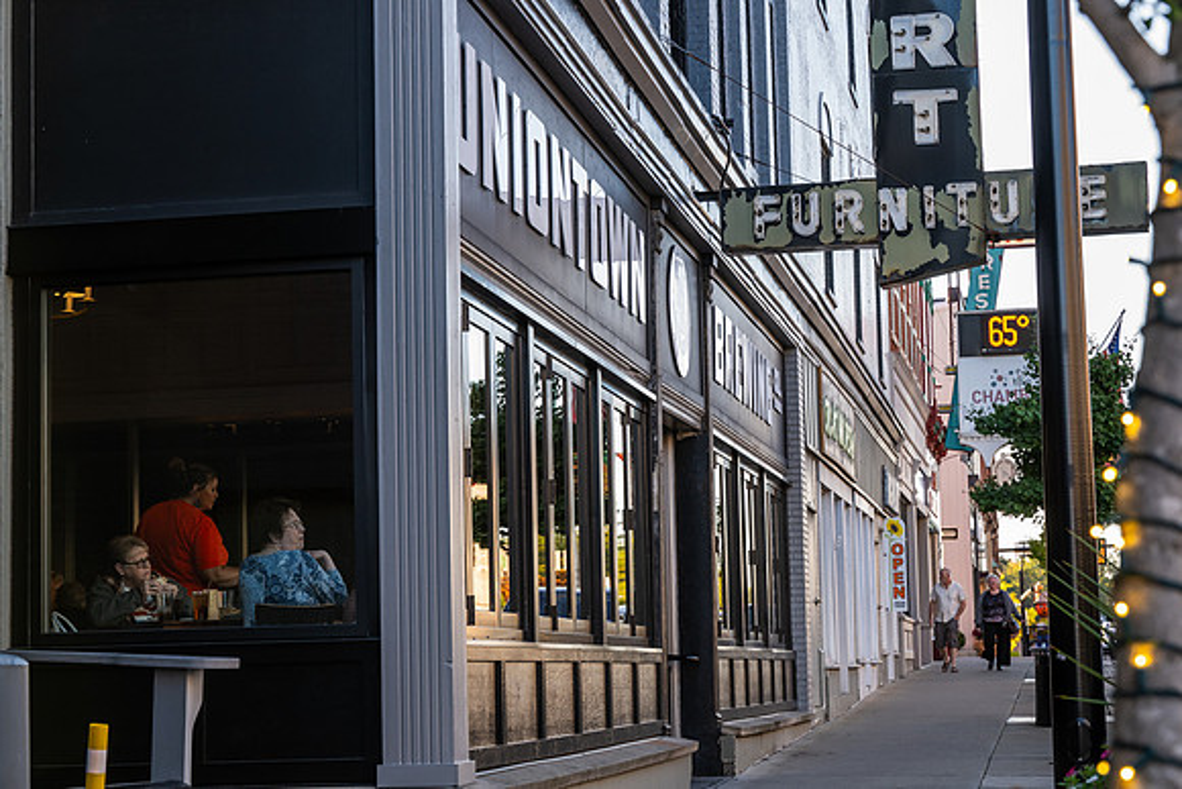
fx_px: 2430
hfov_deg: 27.3
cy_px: 394
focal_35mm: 74
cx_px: 591
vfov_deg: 18.4
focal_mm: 74
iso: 640
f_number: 7.1
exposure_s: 1/200
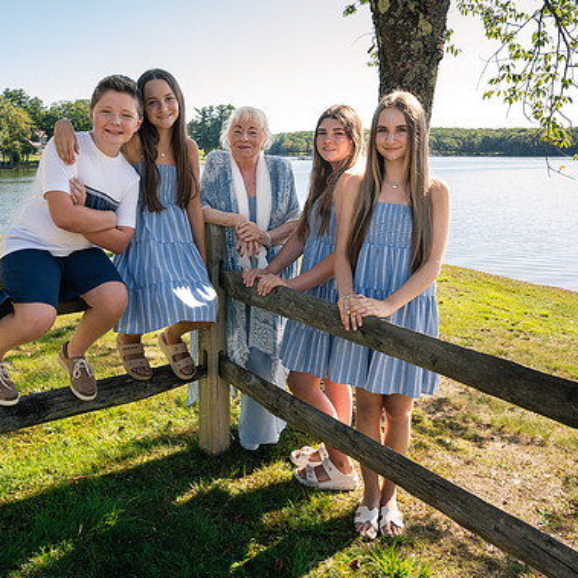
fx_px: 605
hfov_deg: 50.7
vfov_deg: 51.1
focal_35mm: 32
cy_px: 298
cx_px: 229
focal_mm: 24
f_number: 7.1
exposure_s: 1/250
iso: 400
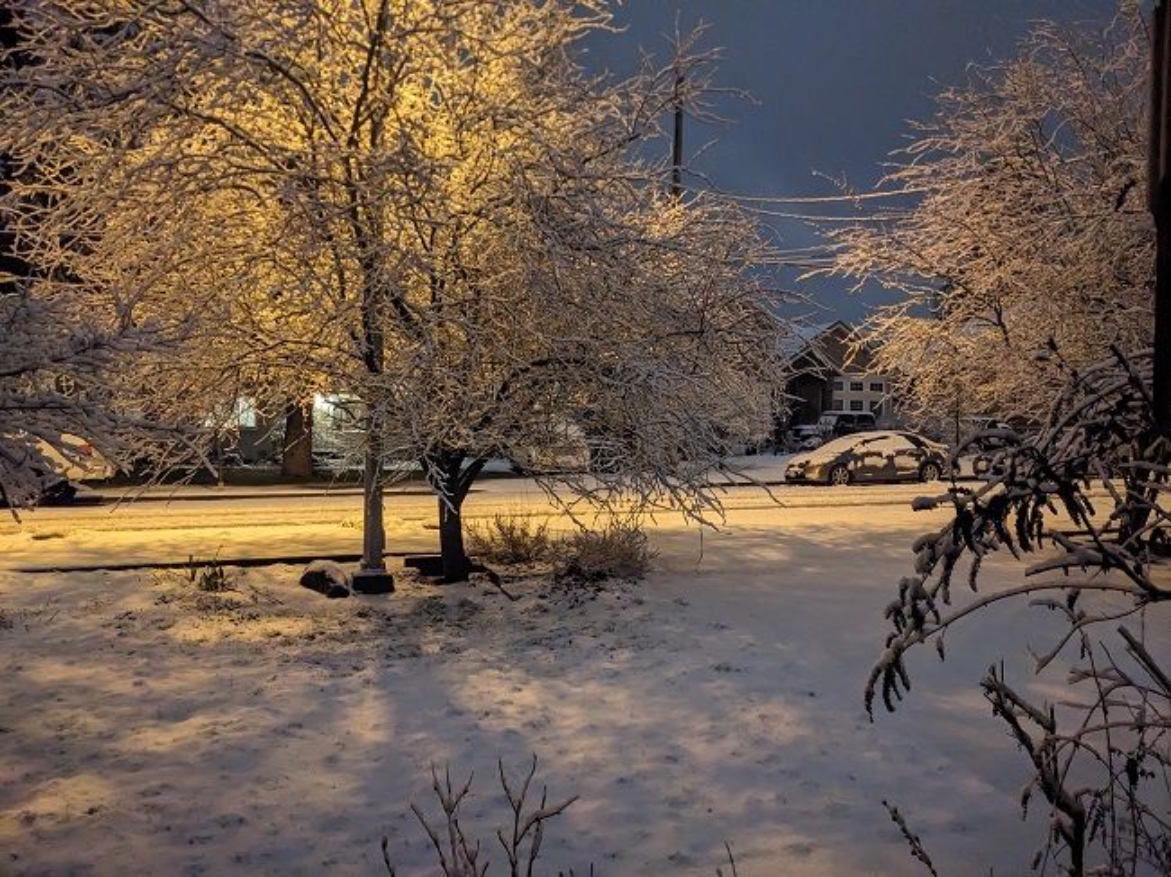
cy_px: 438
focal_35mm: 27
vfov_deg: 51.3
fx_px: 913
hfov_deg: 65.3
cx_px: 586
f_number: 1.73
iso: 988
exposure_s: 1/15
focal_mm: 4.38
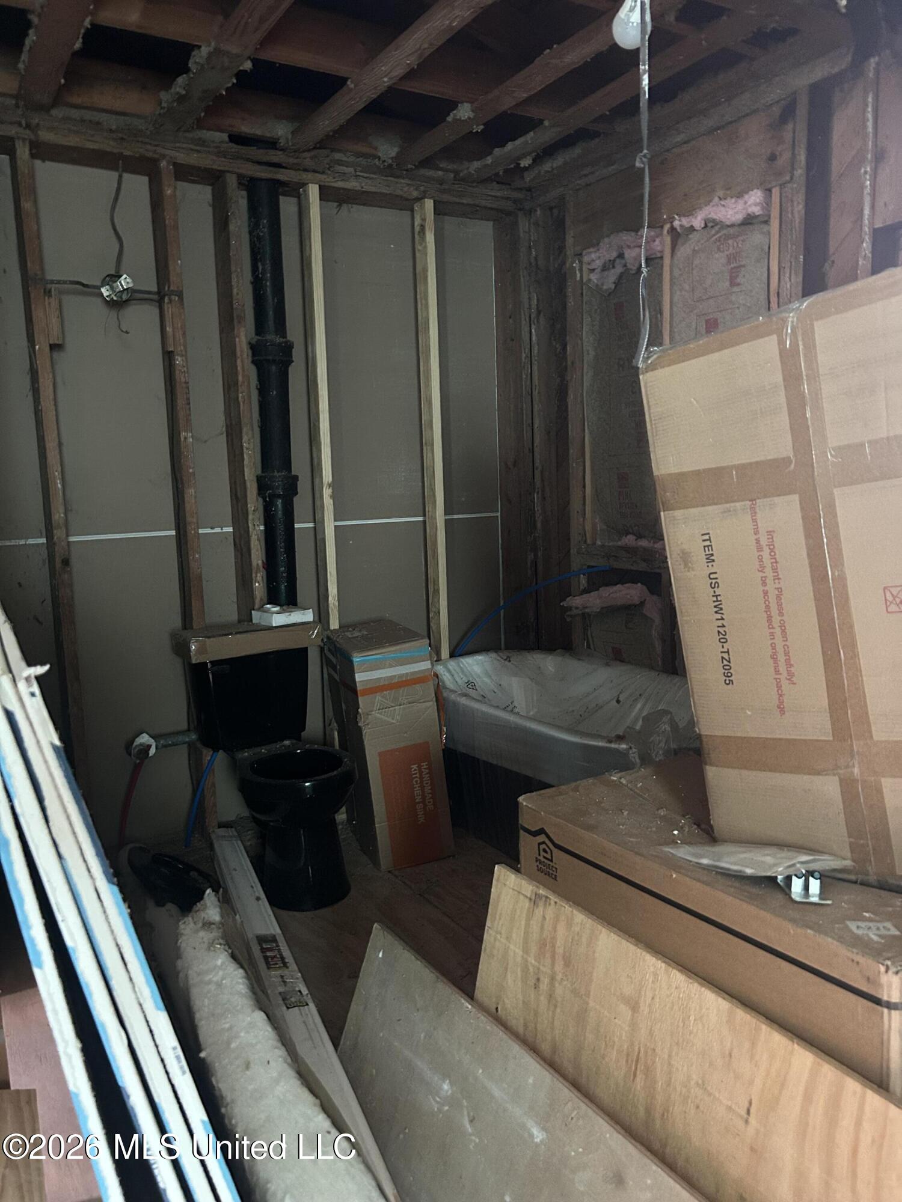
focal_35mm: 26
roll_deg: +2.3
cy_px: 601
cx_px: 451
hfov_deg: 53.1
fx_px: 903
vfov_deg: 67.3
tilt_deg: -8.2
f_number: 1.5
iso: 640
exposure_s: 1/30
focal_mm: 5.7
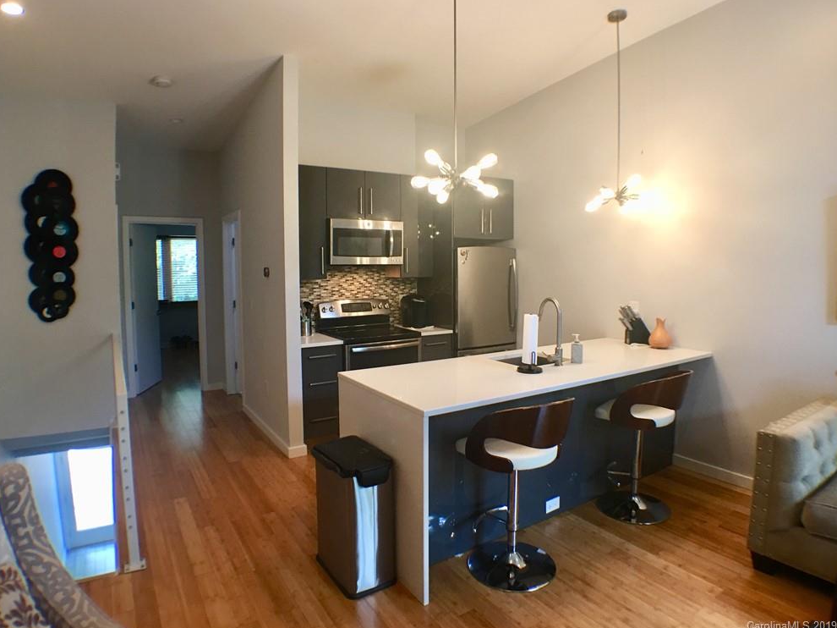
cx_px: 411
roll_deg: -0.2
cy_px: 309
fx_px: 725
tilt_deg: -3.3
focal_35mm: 30
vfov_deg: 46.8
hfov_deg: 60.0
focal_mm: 4.15
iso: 40
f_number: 2.2
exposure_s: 1/15
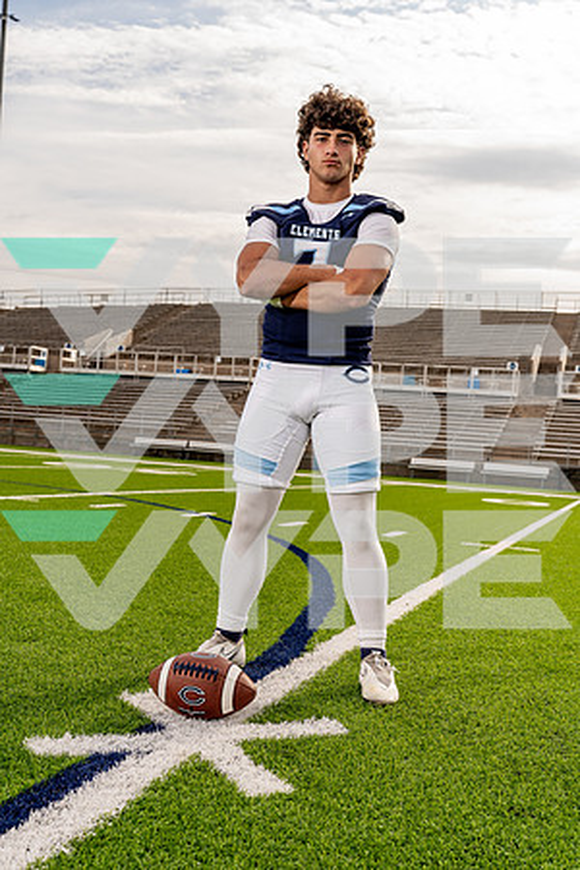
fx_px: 991
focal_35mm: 41
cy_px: 435
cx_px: 290
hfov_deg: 32.6
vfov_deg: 47.4
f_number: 5.6
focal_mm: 41
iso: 100
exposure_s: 1/250
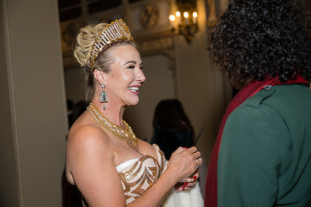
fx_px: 415
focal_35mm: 48
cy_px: 104
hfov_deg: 41.1
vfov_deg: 28.1
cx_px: 156
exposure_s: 1/200
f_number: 3.2
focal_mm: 48
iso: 1000
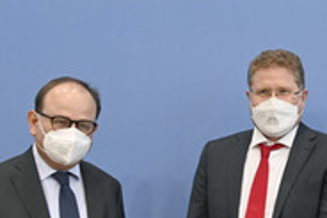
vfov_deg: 14.6
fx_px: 845
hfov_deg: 21.2
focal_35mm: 93
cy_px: 190
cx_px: 324
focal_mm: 38
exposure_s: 1/640
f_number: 5.6
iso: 5000
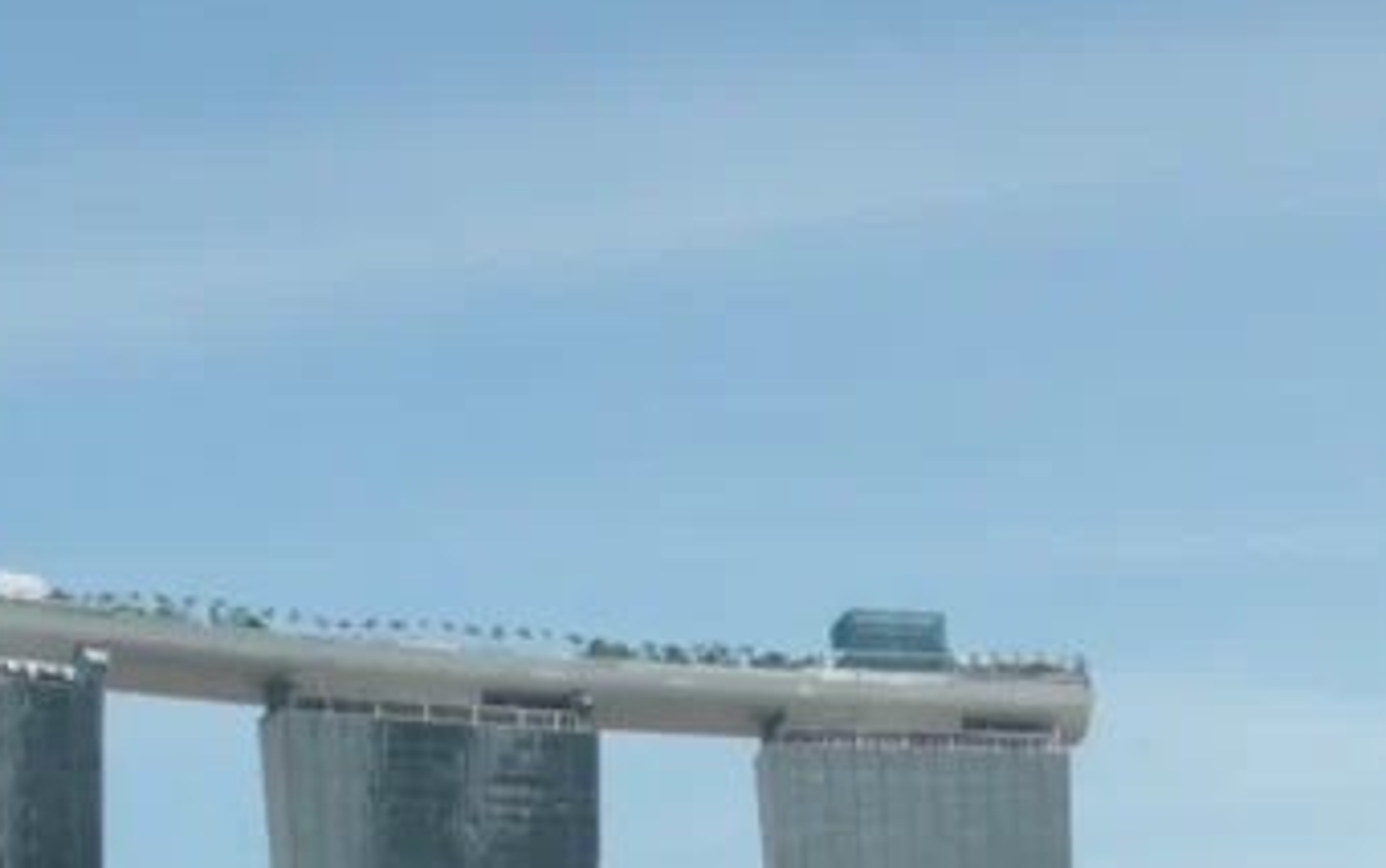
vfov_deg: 12.0
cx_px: 1671
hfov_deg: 19.4
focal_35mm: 101
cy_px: 1561
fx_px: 3818
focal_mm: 4.7
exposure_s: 1/278
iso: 64
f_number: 6.3
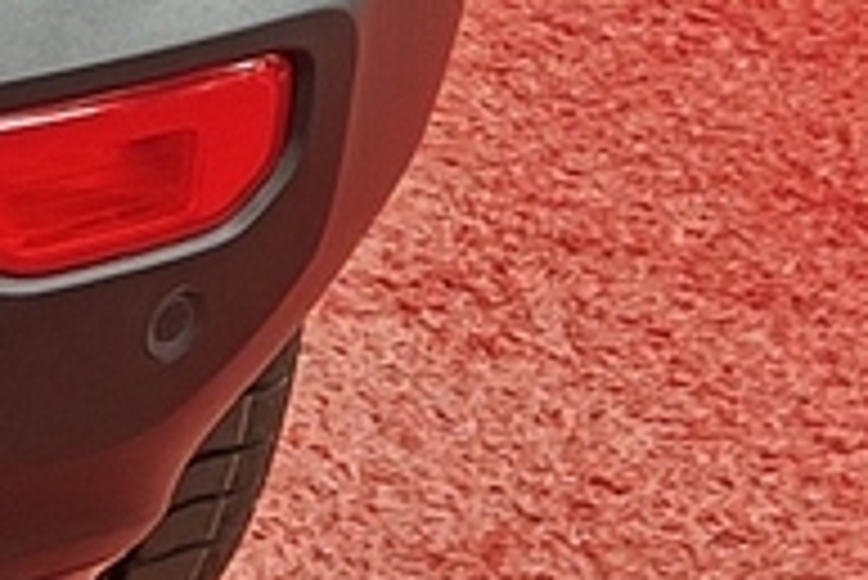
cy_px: -935
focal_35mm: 248
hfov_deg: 7.1
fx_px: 5984
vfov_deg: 5.3
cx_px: -2064
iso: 100
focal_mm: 5.59
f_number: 1.8
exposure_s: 1/50
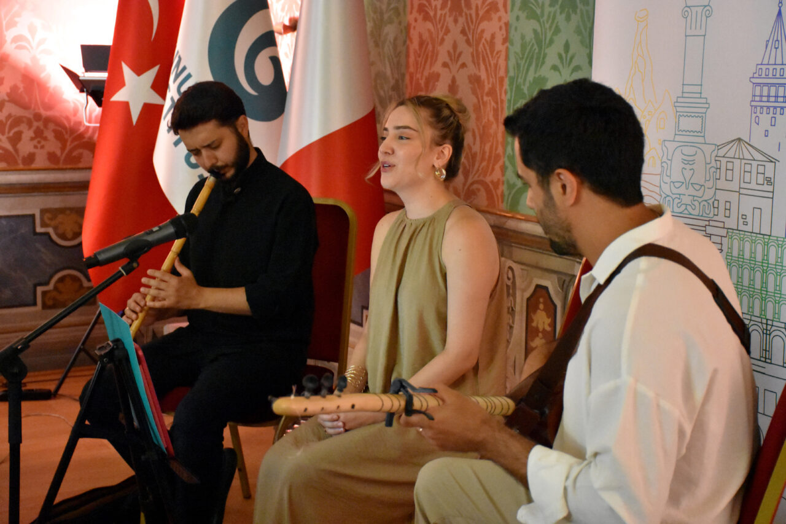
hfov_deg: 29.9
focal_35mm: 68
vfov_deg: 20.2
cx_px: 393
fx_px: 1473
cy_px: 262
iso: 12800
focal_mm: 45
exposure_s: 1/40
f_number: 4.5
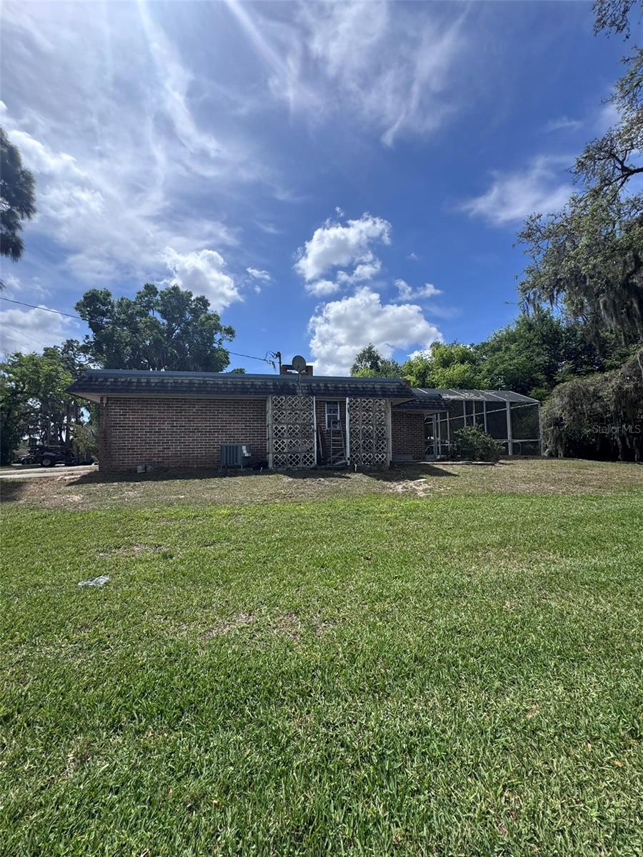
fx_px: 347
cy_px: 428
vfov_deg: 102.1
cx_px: 322
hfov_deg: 85.7
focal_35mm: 14
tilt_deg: +4.5
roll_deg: +1.9
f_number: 2.2
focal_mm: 2.22
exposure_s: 1/2874
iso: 50
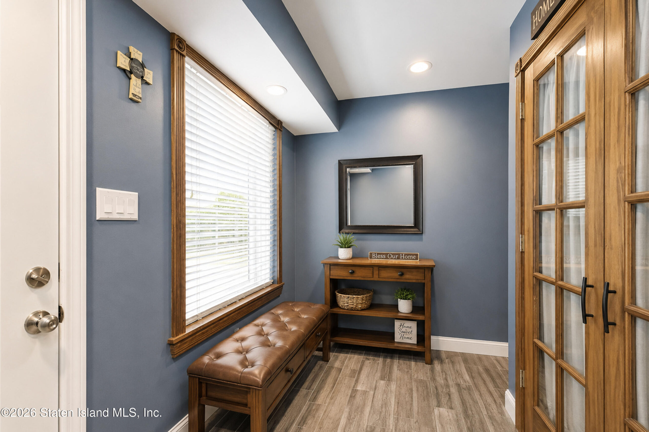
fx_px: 270
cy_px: 216
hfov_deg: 100.4
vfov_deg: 77.3
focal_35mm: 15
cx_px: 324
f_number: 4.5
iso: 1600
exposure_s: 1/50
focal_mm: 10
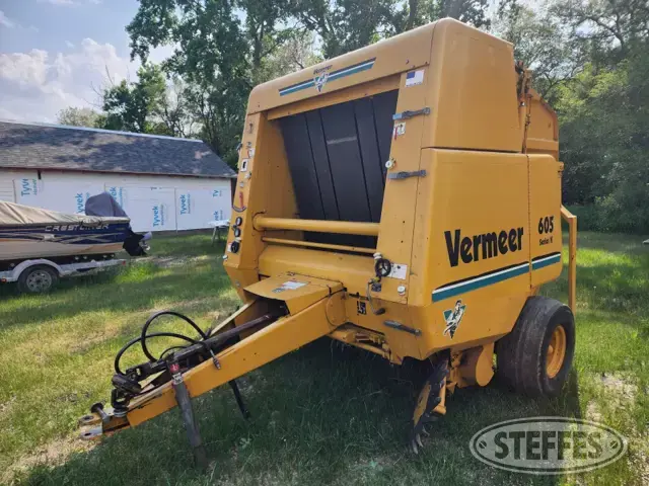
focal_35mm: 23
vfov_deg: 58.9
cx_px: 324
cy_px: 243
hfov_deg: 73.9
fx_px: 431
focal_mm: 6.4
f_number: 1.8
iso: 12
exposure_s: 1/728
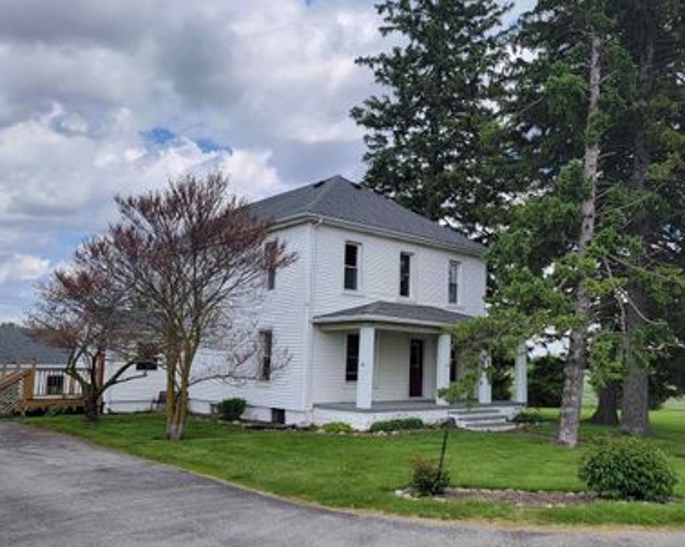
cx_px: 413
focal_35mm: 31
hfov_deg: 56.7
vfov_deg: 47.1
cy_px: 278
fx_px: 628
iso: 16
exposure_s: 1/829
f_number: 1.8
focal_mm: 6.7
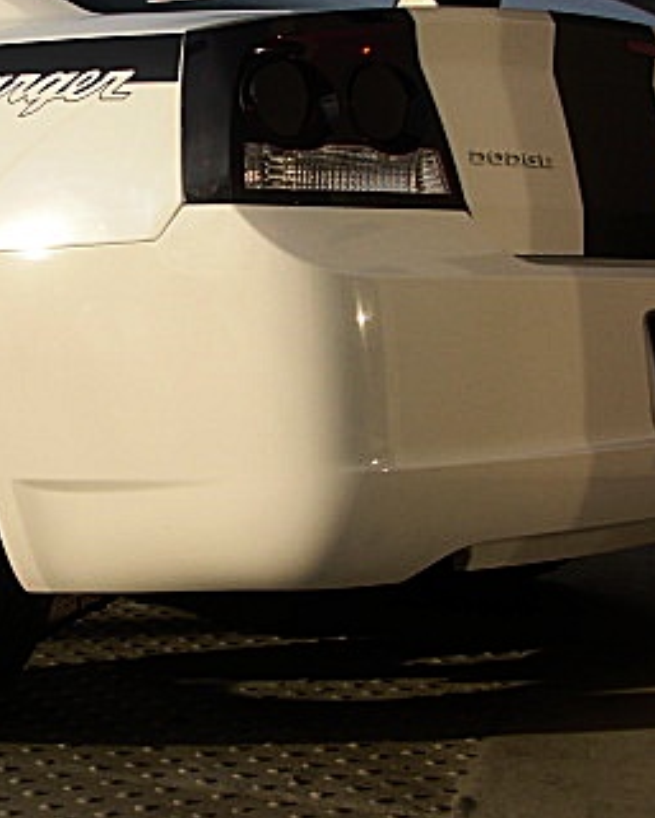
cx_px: 74
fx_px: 1695
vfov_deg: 27.0
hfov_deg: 21.4
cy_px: 311
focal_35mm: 70
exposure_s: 1/160
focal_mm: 6.3
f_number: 7.9
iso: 50
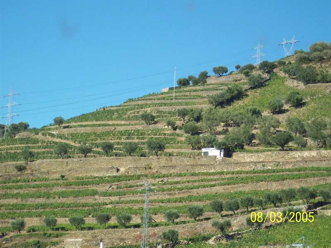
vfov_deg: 13.0
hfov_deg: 17.3
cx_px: 166
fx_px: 1090
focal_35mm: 114
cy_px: 124
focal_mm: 24
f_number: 4.8
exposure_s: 1/500
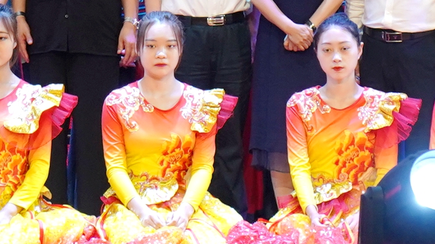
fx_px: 3829
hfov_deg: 6.5
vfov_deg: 3.6
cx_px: 171
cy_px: -124
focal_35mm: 332
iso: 1250
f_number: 5
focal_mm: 55
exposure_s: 1/160
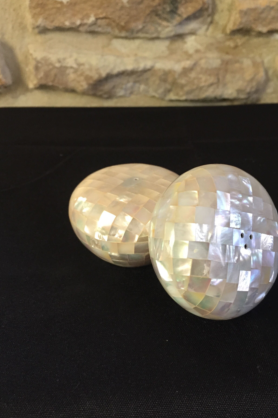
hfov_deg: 41.0
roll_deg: -1.0
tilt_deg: -32.0
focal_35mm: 32
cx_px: 161
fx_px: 371
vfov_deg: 58.7
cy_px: 217
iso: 250
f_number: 2.2
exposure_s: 1/33
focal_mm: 4.15
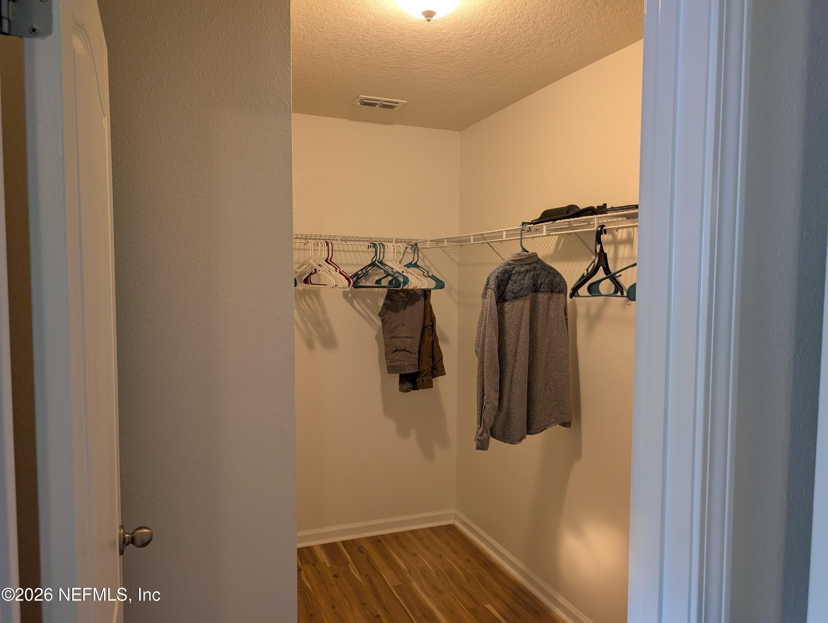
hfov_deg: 71.5
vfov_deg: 56.9
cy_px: 312
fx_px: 575
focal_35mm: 24
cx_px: 414
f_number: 1.68
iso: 316
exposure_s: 1/120
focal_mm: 6.9
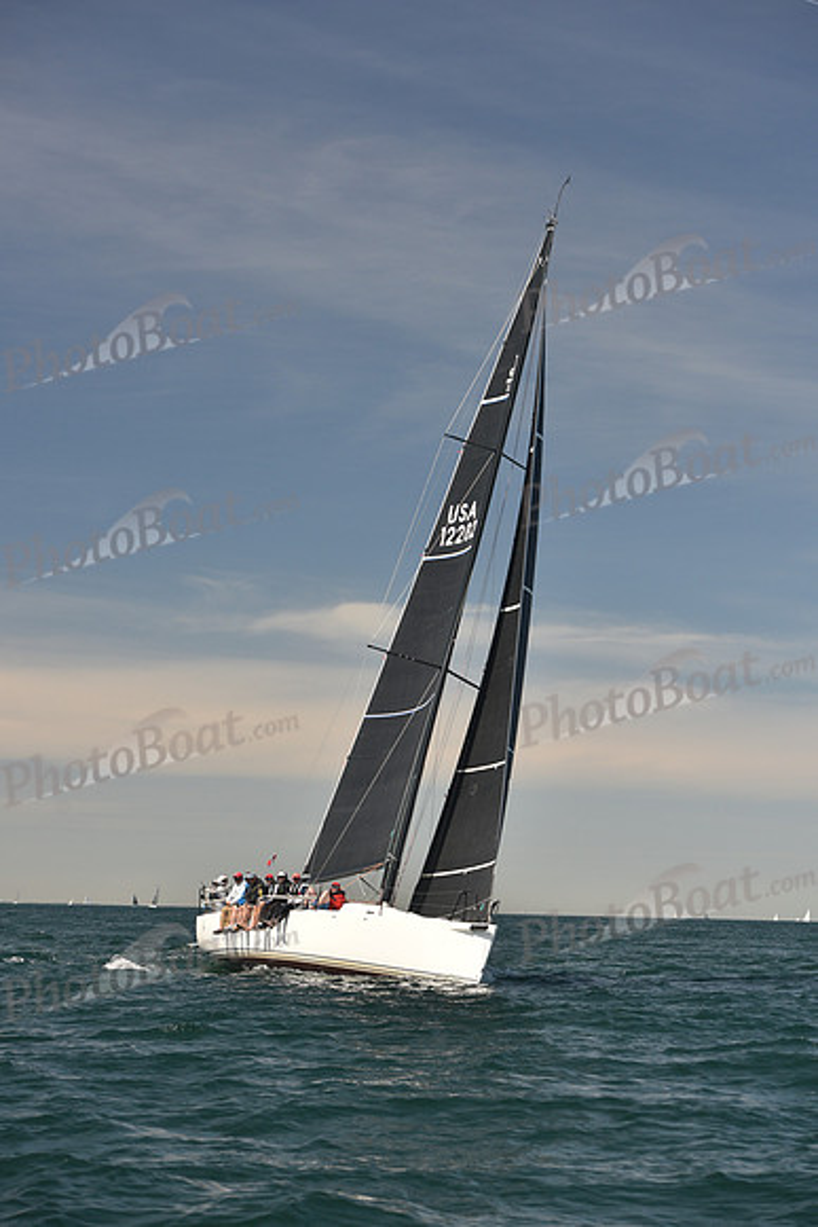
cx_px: 409
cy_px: 614
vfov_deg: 25.4
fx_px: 2725
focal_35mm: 80
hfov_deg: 17.1
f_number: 5.6
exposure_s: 1/640
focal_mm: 80
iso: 250
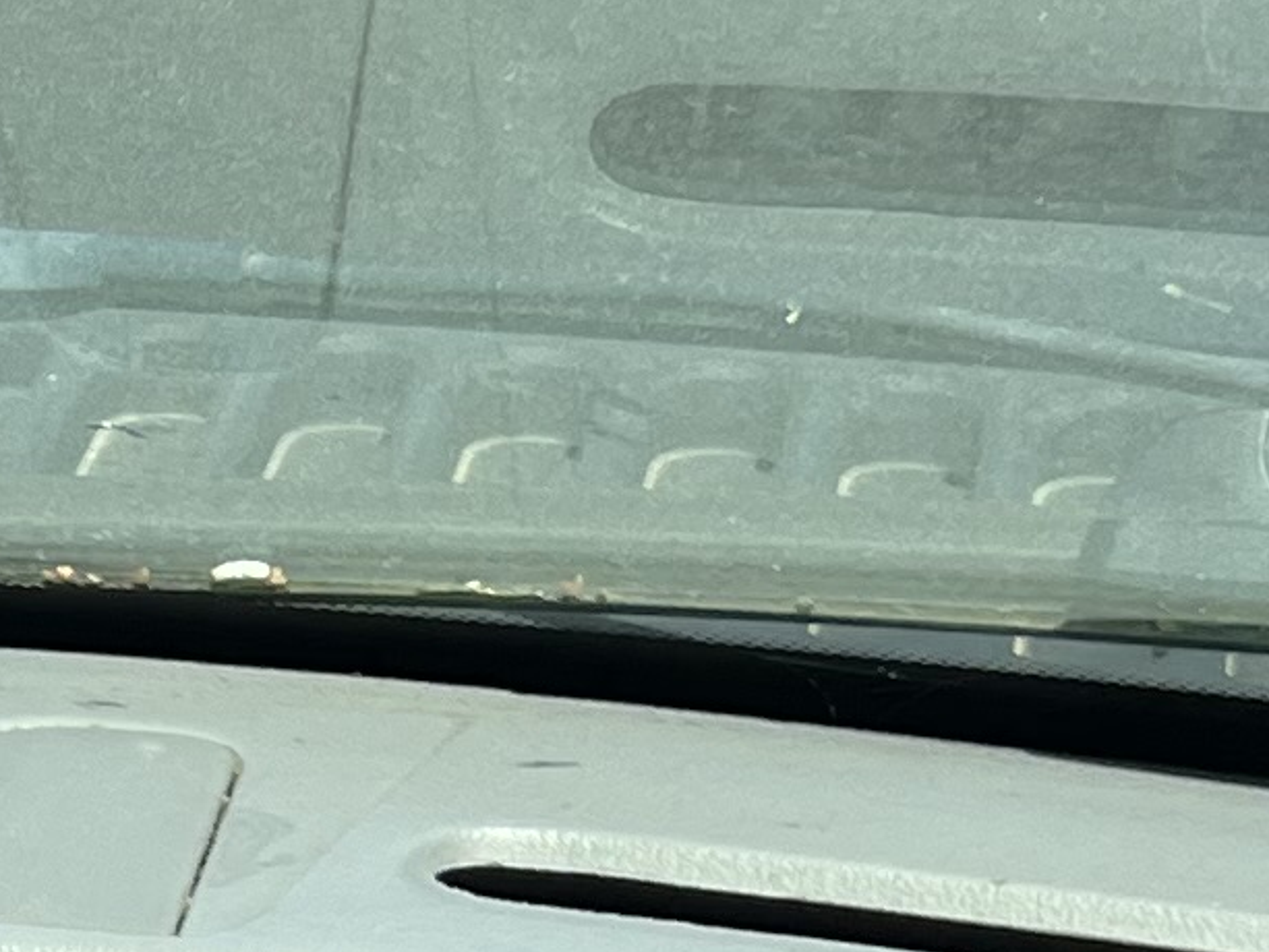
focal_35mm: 171
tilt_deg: -32.9
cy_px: 1890
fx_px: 6270
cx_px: -553
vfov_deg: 8.3
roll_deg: +0.1
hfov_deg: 11.2
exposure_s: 1/1412
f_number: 1.5
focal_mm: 5.7
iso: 50
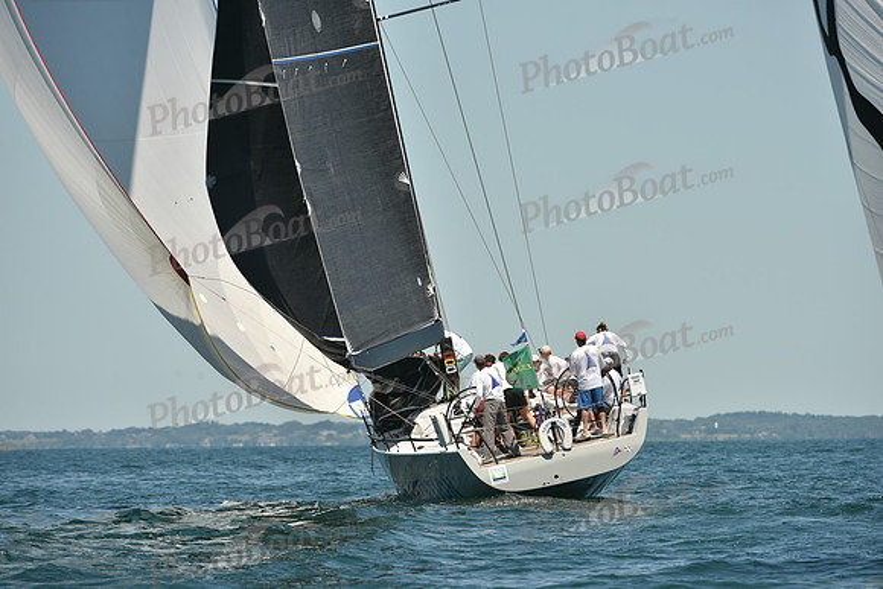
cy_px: 294
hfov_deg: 5.4
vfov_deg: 3.6
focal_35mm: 380
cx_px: 442
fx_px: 9322
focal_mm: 380
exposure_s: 1/1000
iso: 250
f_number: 8
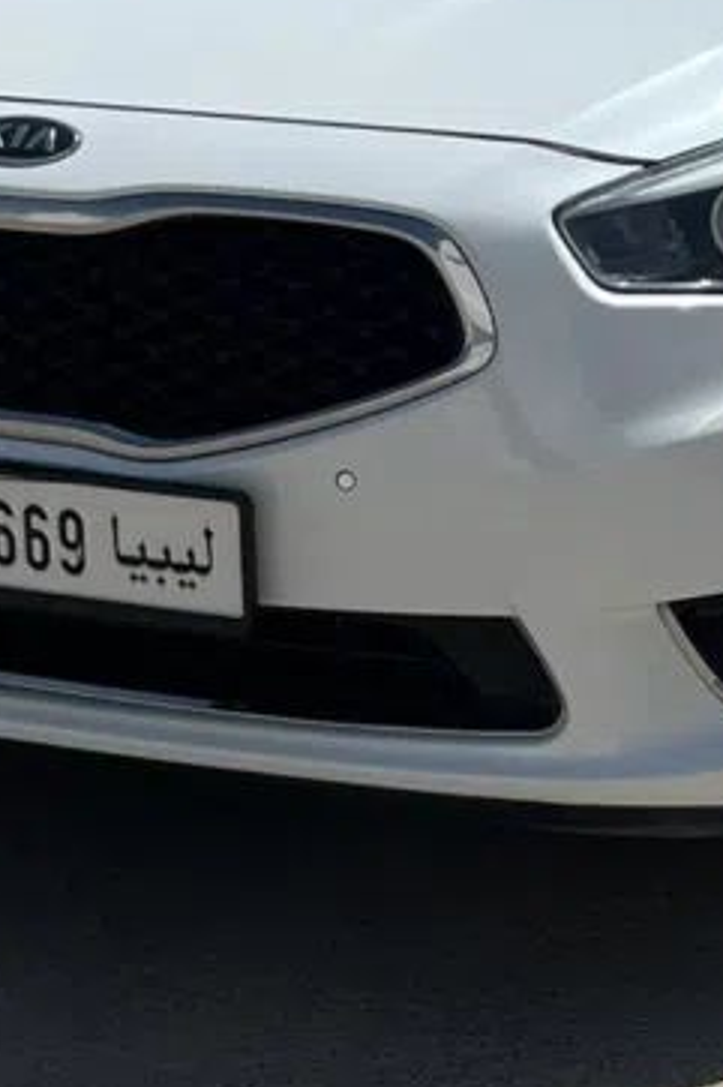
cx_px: 528
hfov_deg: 13.4
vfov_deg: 20.0
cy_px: 611
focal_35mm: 102
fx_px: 3075
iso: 50
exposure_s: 1/8696
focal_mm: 5.7
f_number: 1.5
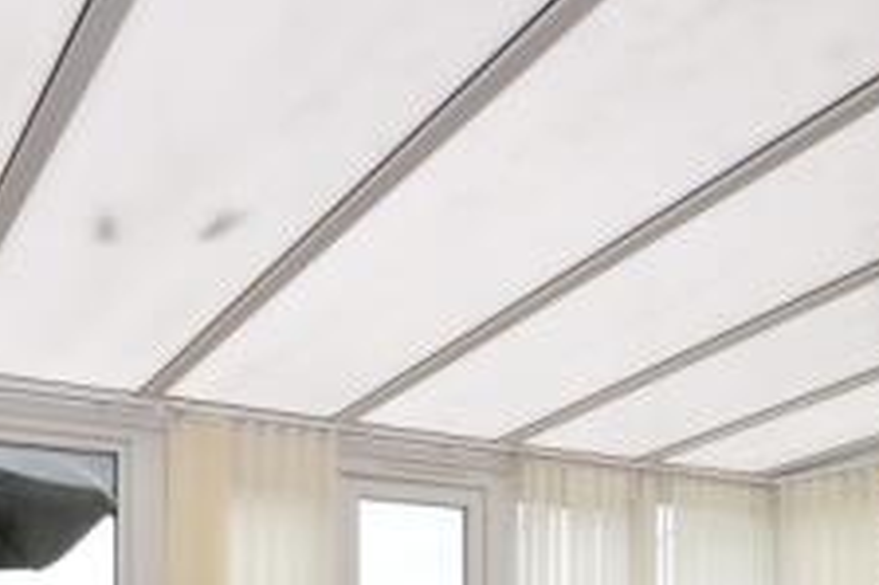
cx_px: 216
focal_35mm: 44
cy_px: 695
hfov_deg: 43.1
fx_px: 1074
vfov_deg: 27.1
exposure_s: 1/40
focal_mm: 10
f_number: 10
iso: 200
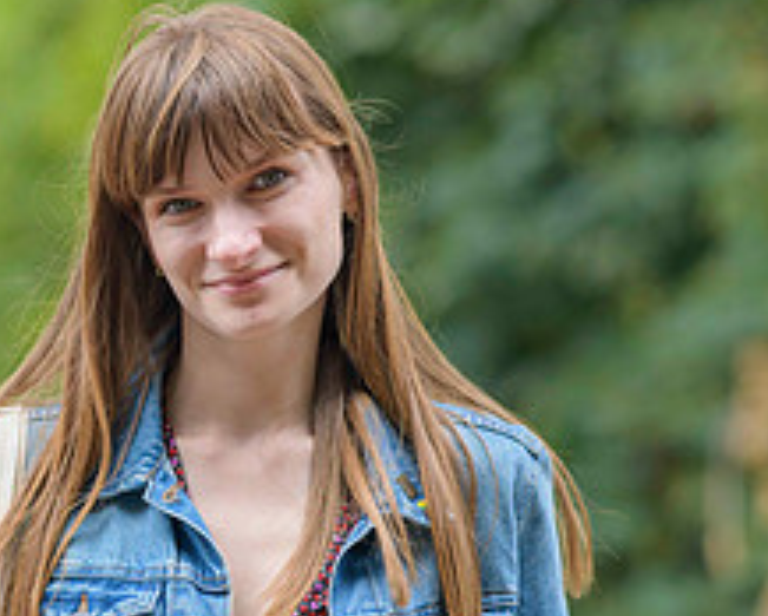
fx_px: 5983
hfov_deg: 7.3
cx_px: -127
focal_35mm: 263
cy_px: 547
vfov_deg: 5.9
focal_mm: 105
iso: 64
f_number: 2.5
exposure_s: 1/320
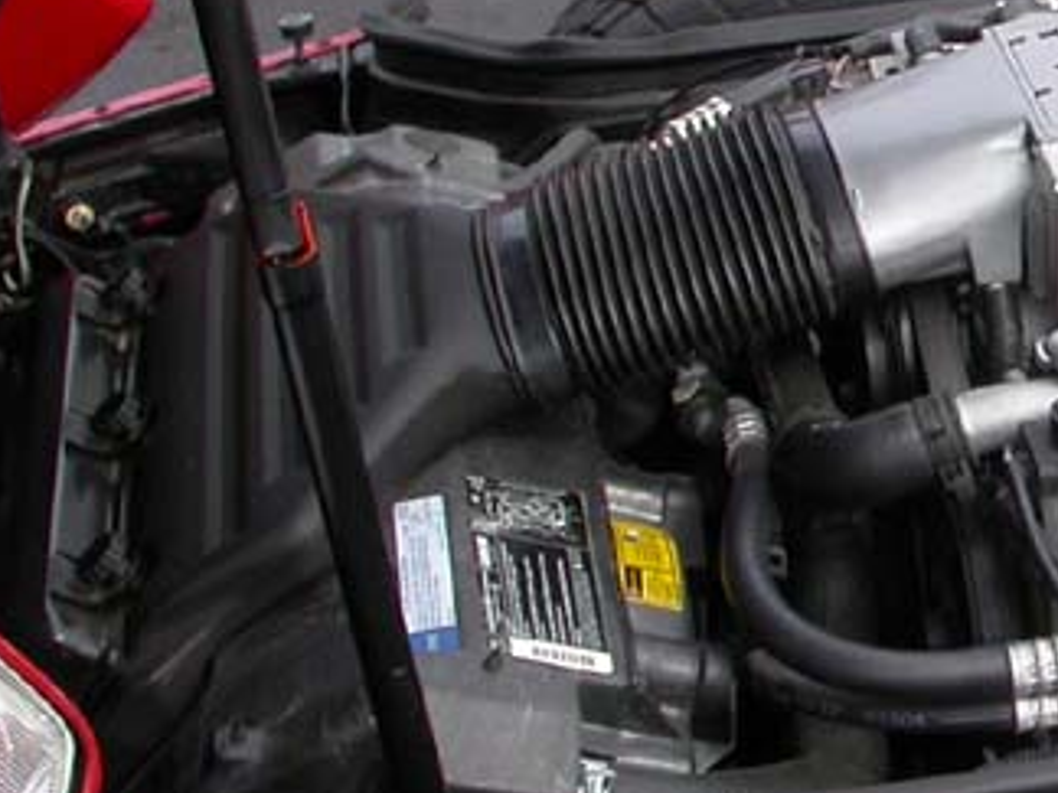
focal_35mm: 120
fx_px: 3668
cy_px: 268
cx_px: 1558
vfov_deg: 12.3
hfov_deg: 15.3
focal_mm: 7.85
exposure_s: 1/182
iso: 100
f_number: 6
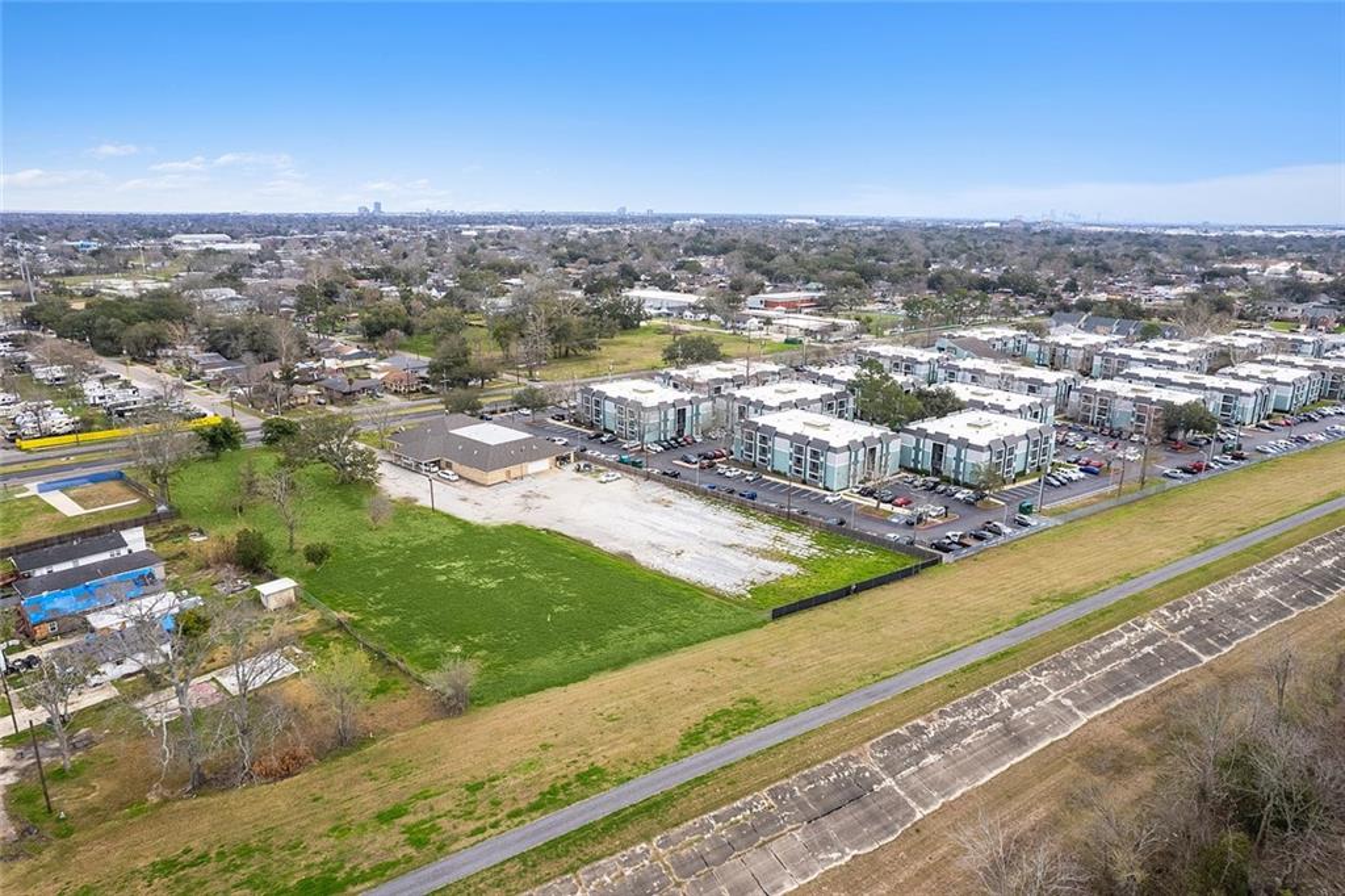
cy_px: 448
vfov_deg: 57.2
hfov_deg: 78.6
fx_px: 822
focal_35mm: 22
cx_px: 672
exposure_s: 1/1600
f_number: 2.8
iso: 100
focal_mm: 8.38
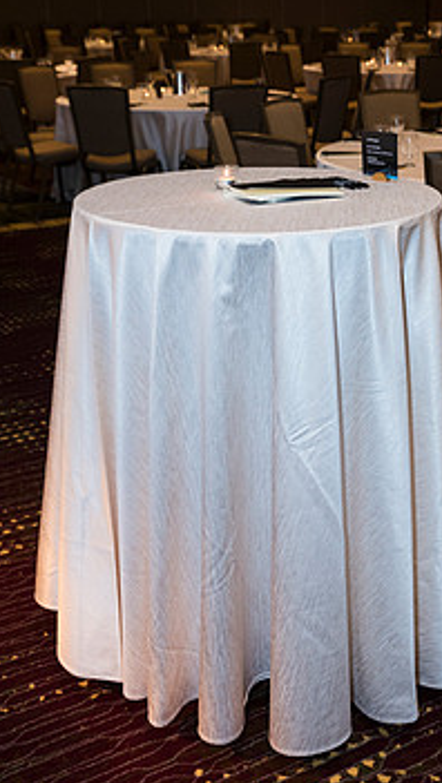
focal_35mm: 51
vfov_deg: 40.5
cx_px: 299
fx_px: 1060
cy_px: 348
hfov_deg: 23.4
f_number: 5.6
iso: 800
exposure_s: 1/125
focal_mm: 38
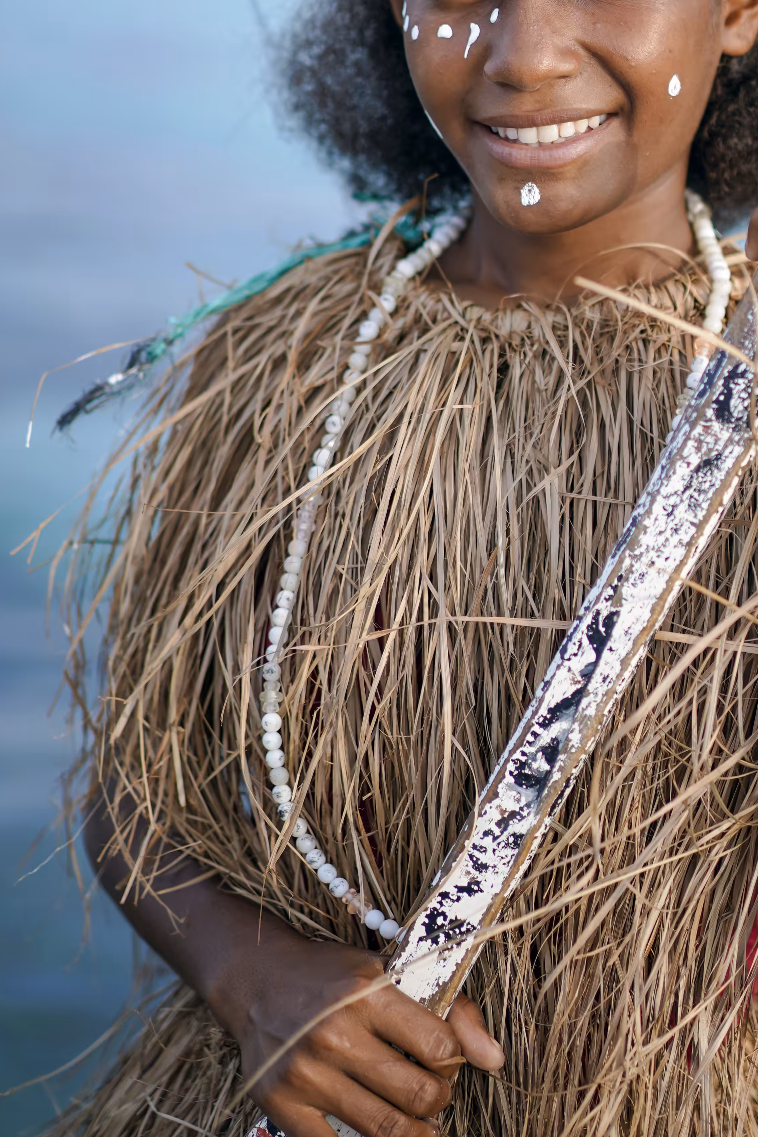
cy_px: 297
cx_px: 524
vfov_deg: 20.9
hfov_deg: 14.1
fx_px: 3063
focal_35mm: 97
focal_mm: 55
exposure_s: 1/2000
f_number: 1.8
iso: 100
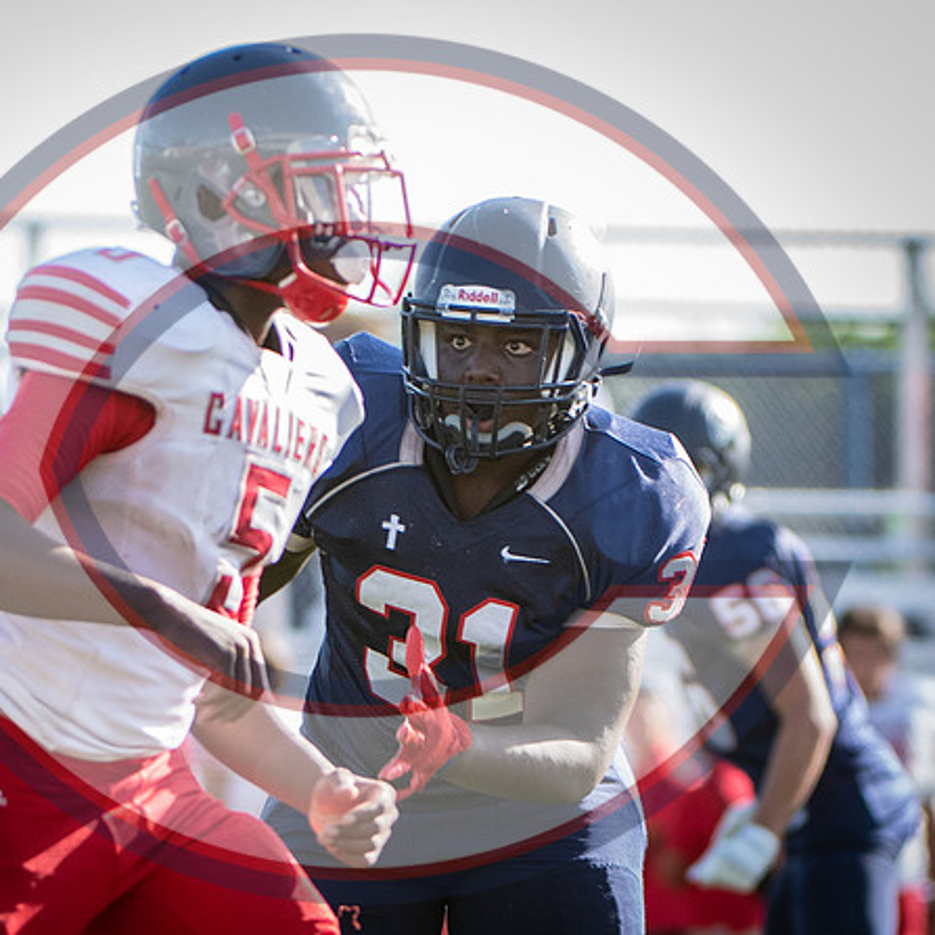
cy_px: 745
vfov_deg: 2.7
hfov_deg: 2.7
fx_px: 19772
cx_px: 622
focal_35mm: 647
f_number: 4
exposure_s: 1/1000
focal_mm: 200
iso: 720
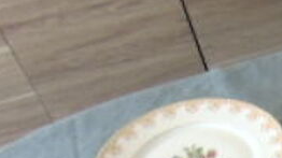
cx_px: 485
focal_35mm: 104
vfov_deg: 10.6
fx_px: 777
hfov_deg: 17.3
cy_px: 316
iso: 80
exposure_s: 1/40
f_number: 3
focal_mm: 4.5
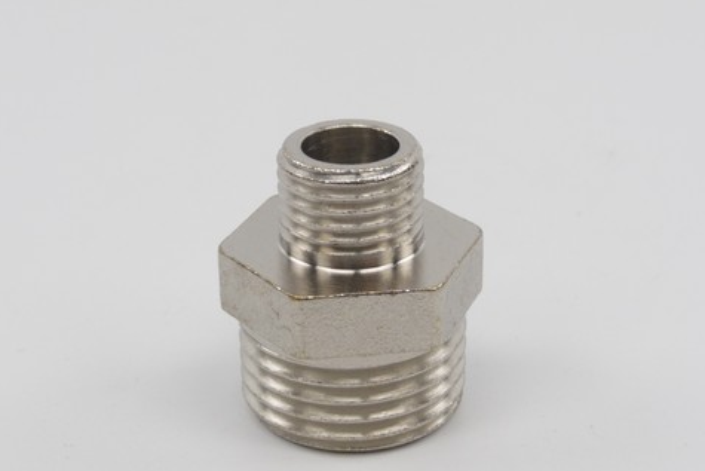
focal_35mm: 77
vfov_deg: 17.7
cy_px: 294
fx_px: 1508
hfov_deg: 26.3
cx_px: 355
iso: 100
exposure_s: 1/500
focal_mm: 9.3
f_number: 4.3
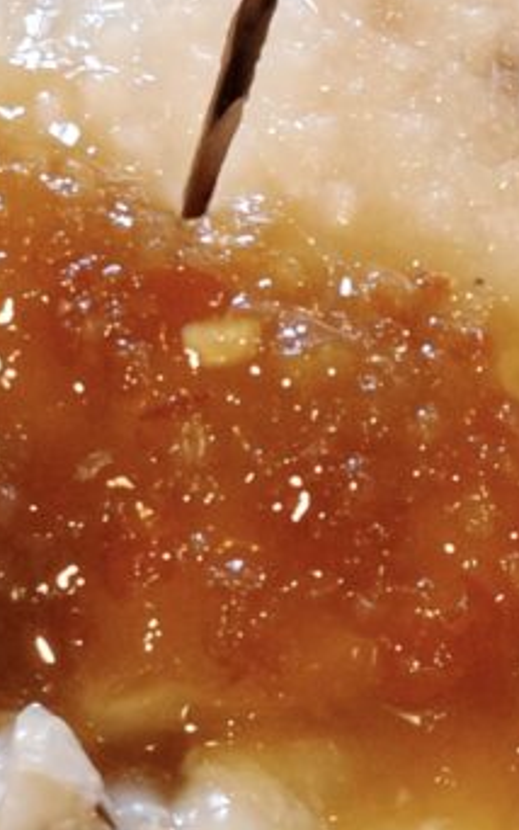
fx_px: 6897
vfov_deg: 6.8
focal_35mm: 305
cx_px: 1230
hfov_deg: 4.2
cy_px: 1001
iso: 1600
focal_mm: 26
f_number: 2.8
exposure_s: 1/80
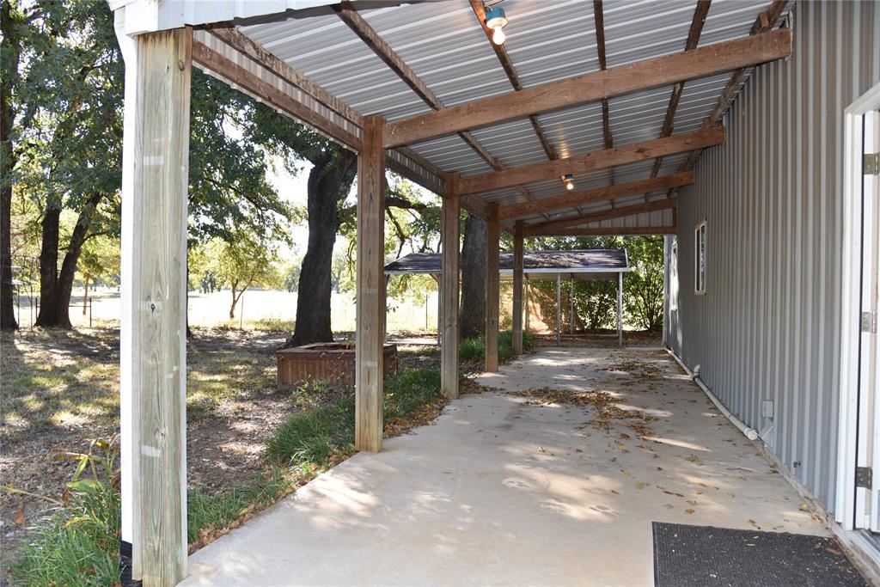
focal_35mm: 24
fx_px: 587
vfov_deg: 53.1
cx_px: 440
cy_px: 294
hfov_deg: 73.7
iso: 320
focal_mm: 24
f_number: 5.6
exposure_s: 1/125
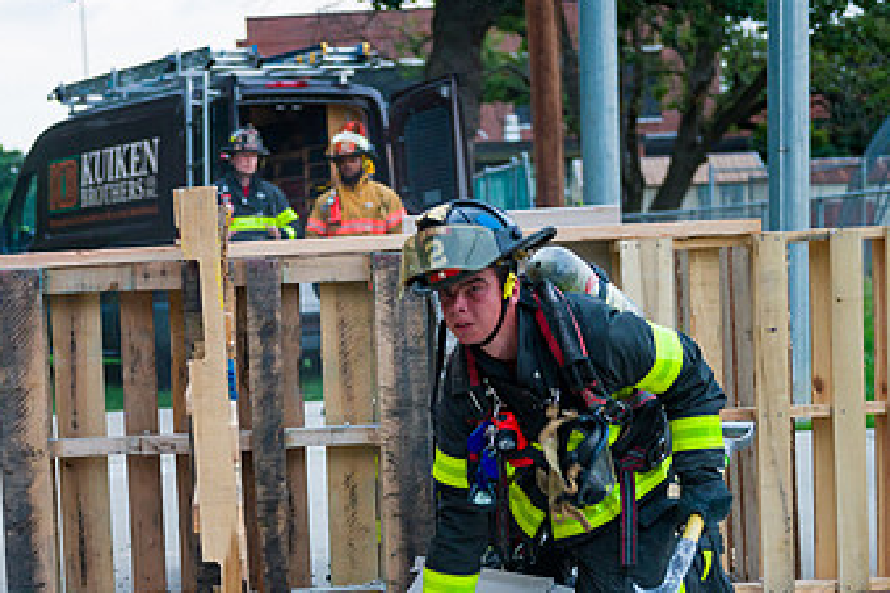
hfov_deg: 26.0
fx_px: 1903
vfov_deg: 17.5
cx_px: 242
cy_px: 496
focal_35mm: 77
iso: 1600
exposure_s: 1/200
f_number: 3.2
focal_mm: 45
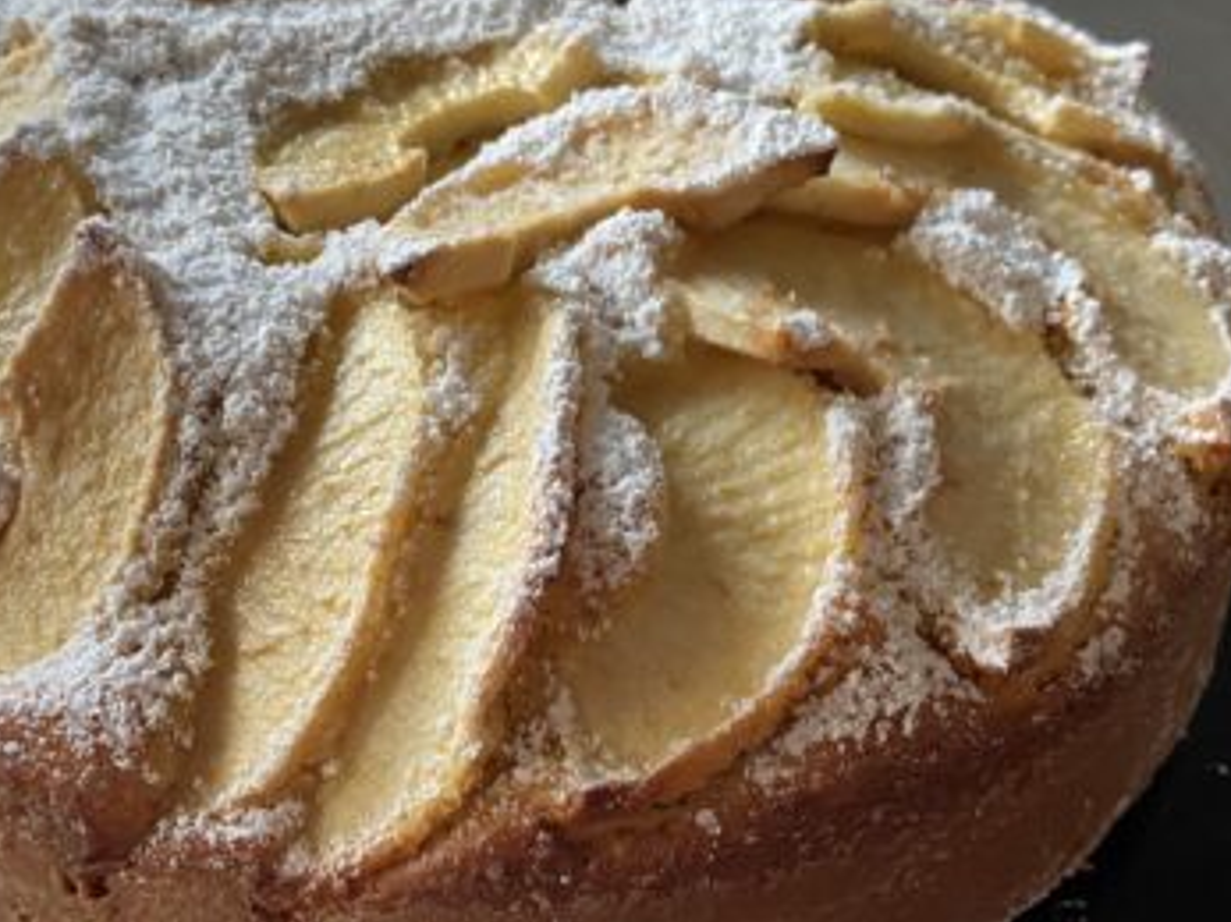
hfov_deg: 38.2
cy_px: 564
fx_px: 1777
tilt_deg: -45.2
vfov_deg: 29.0
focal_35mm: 50
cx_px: 598
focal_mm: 4.25
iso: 125
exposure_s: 1/60
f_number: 1.8
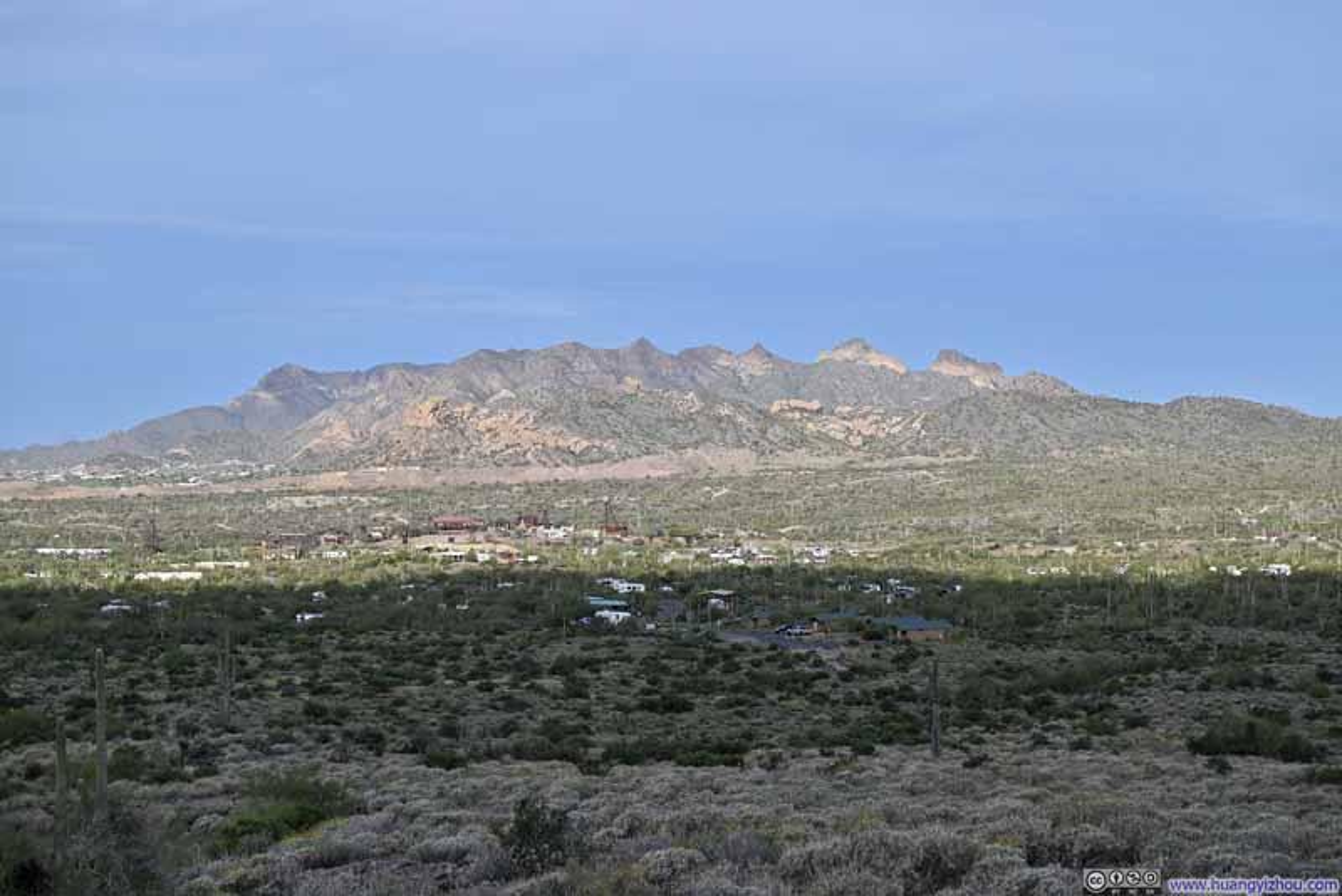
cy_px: 448
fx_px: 2871
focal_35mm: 77
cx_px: 671
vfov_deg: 17.7
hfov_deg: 26.3
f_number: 5
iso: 100
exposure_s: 1/800
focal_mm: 77
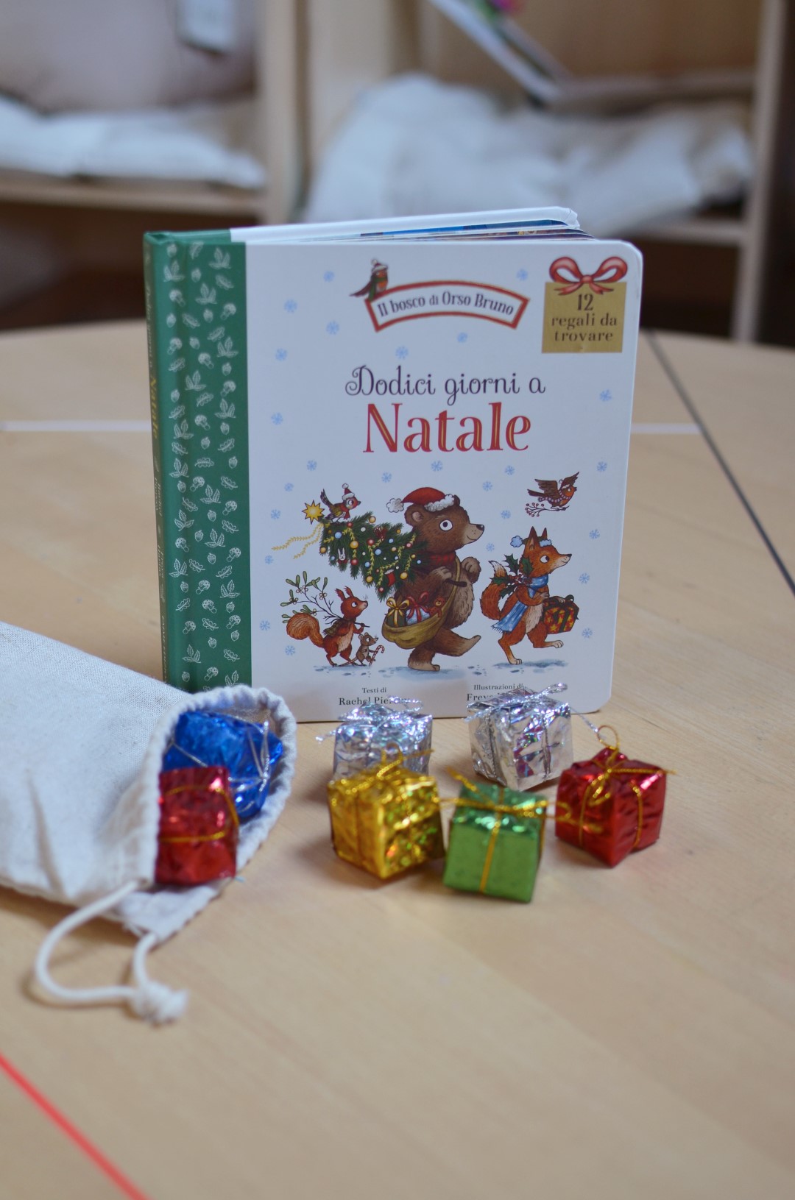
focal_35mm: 52
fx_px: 1747
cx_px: 398
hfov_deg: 25.6
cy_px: 600
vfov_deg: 37.9
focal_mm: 35
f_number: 1.8
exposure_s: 1/100
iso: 320
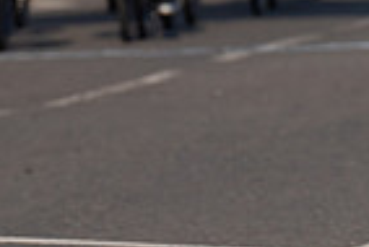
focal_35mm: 1336
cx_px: -105
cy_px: -268
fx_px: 13708
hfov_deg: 1.5
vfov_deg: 1.0
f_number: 6.3
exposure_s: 1/1000
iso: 160
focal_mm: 182
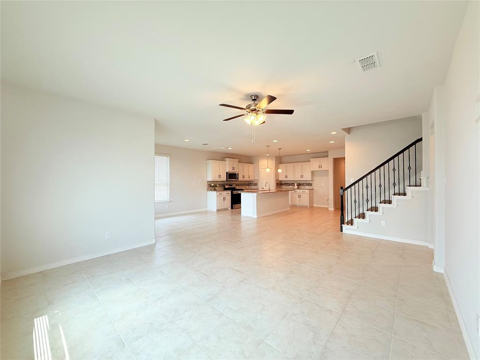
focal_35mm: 14
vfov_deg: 85.7
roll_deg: +0.5
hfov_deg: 102.1
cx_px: 240
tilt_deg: +0.7
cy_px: 180
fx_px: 194
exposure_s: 1/120
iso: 125
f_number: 2.2
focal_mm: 2.22
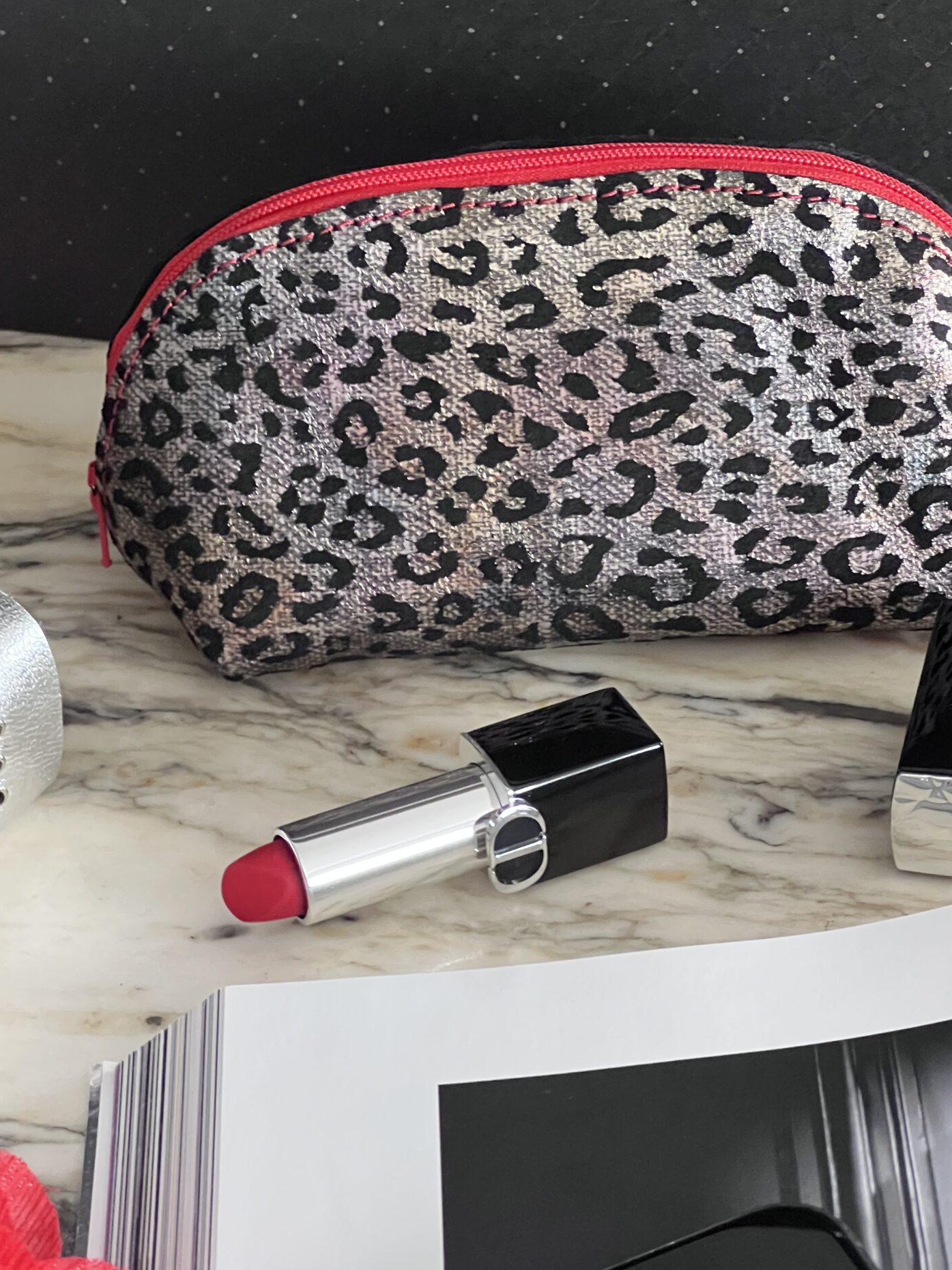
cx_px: 538
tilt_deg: -35.7
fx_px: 3887
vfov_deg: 18.5
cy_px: 681
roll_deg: +4.0
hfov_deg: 14.0
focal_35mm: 106
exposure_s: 1/60
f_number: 2.8
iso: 500
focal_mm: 9
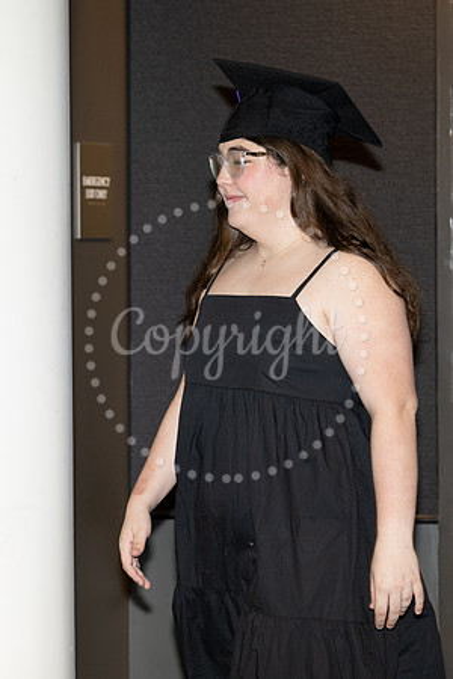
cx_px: 93
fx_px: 3141
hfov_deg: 8.2
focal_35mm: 166
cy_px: 324
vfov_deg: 12.3
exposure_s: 1/80
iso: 640
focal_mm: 102
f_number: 5.6
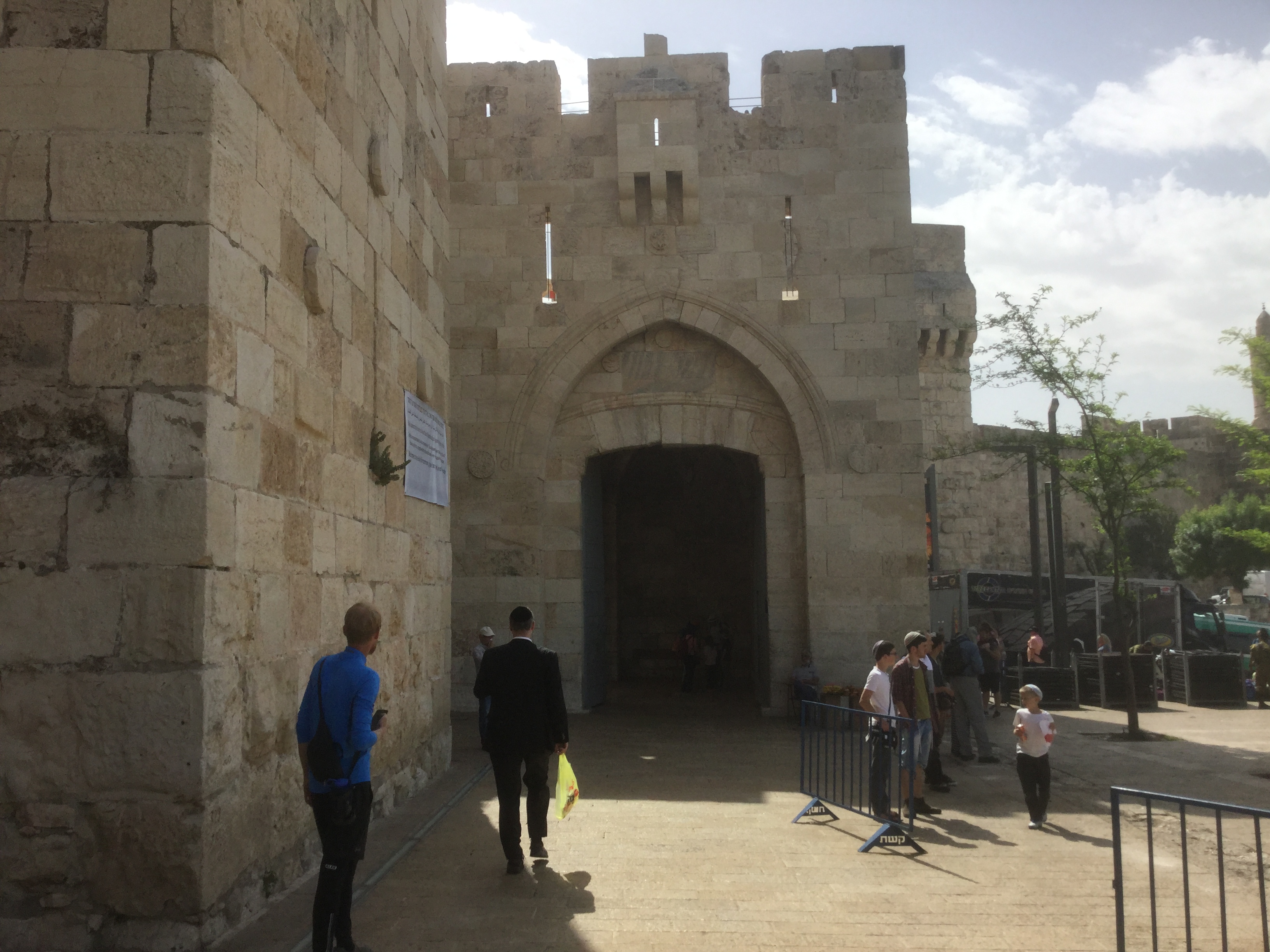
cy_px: 476
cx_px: 635
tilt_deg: +7.4
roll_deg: -0.6
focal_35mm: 31
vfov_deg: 45.4
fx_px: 1137
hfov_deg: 58.4
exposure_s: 1/1538
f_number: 2.4
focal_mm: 3.3
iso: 25
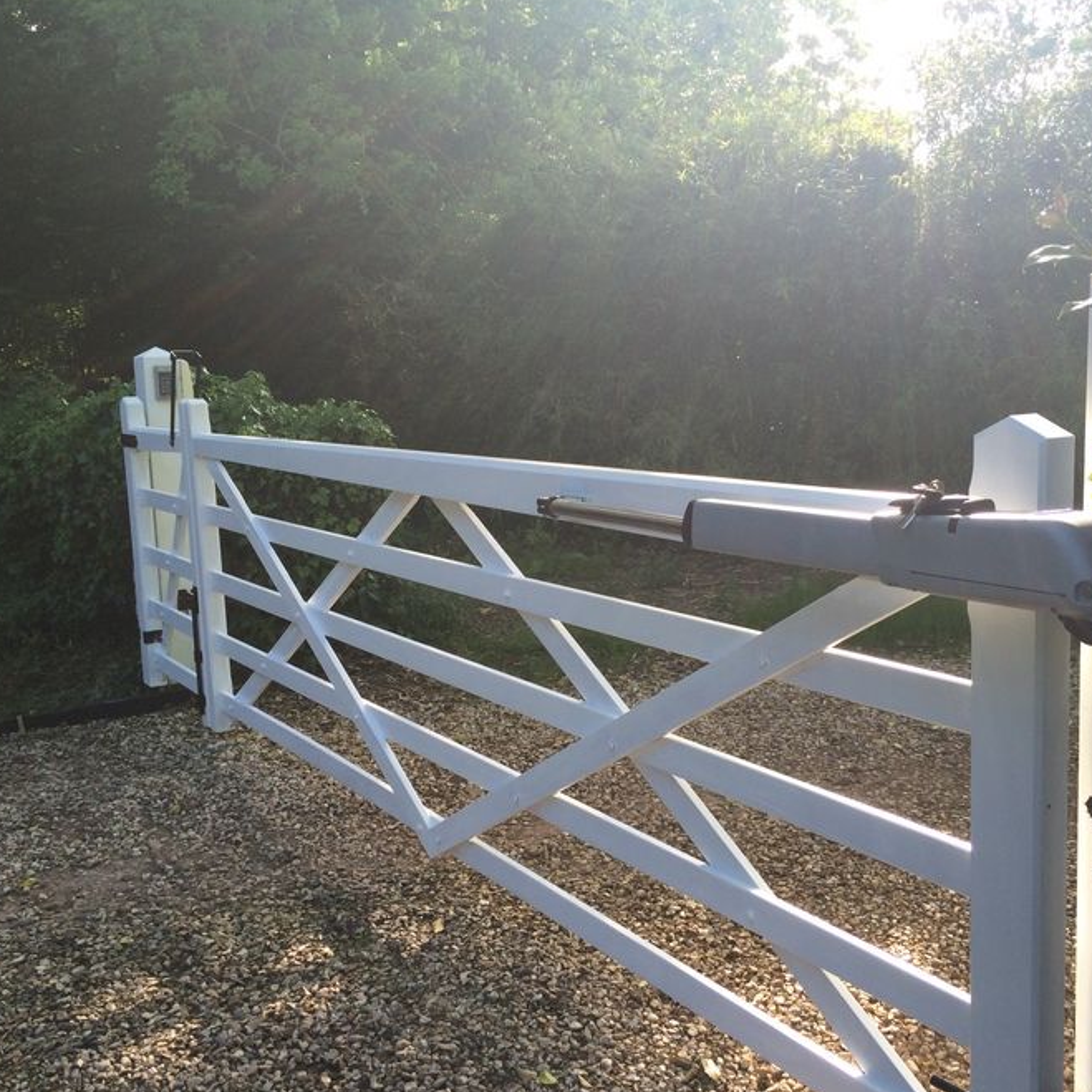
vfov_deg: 47.2
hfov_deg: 47.1
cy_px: 544
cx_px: 616
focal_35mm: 35
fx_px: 1249
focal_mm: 4.15
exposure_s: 1/224
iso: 32
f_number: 2.2
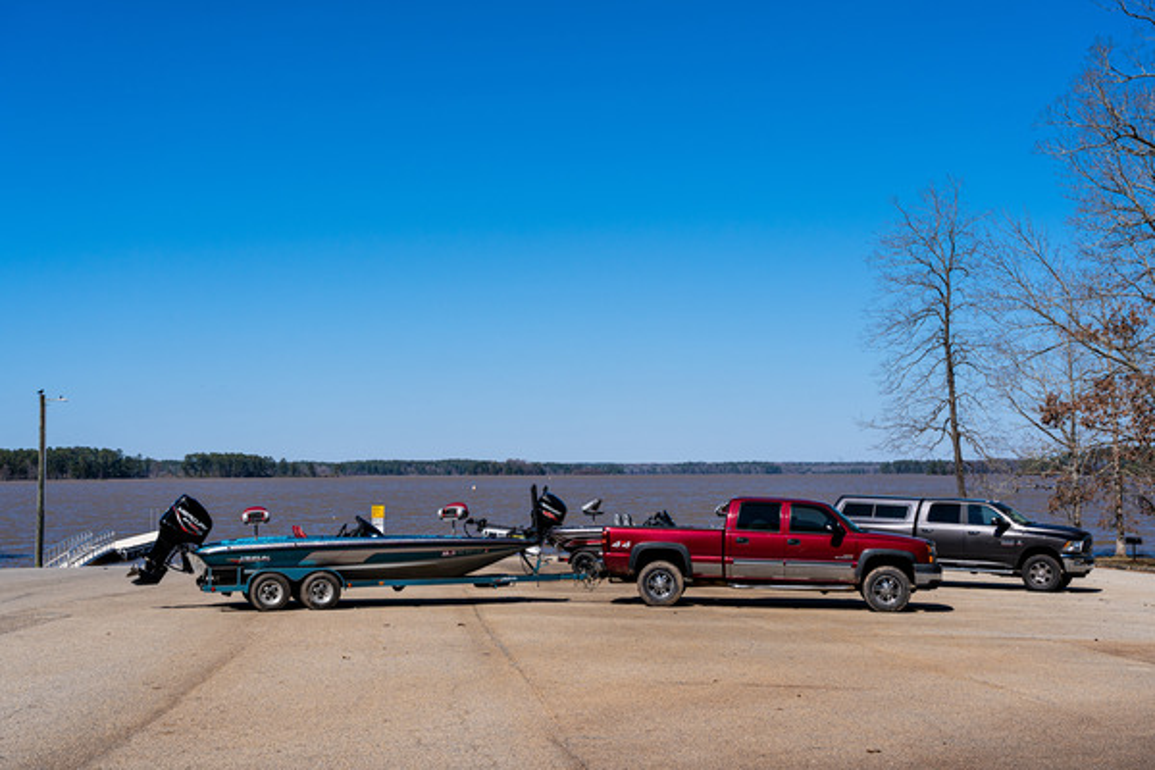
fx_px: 1572
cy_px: 385
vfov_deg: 27.5
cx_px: 578
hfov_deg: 40.3
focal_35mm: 49
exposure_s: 1/1600
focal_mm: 49
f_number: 7.1
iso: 200
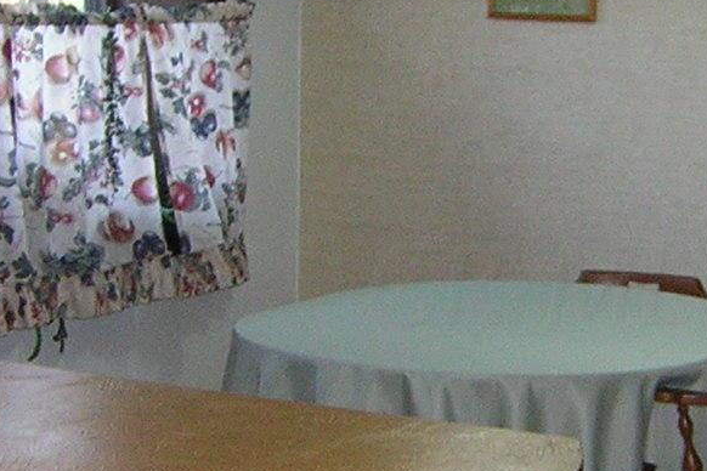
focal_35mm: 103
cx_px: 559
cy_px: 283
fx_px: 2023
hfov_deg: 19.6
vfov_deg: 13.3
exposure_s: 1/60.1
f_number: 2.6
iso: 117
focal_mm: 4.7
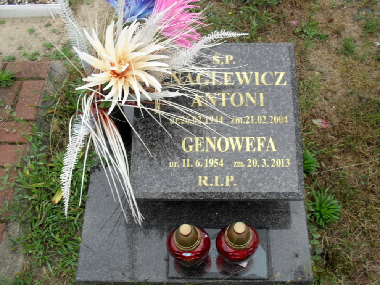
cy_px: 145
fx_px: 395
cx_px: 193
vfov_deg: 39.7
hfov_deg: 51.4
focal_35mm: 36
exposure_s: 1/90
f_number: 8.4
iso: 100
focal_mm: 6.3
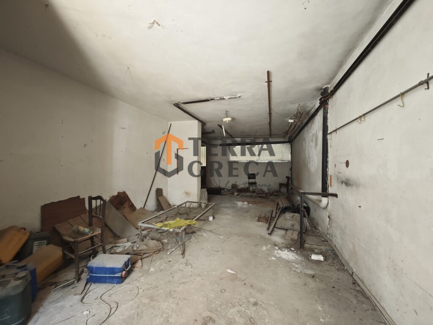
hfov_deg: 102.1
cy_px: 162
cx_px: 216
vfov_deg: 85.7
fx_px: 175
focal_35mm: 14
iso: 1000
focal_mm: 2.16
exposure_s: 1/29.2
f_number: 2.2
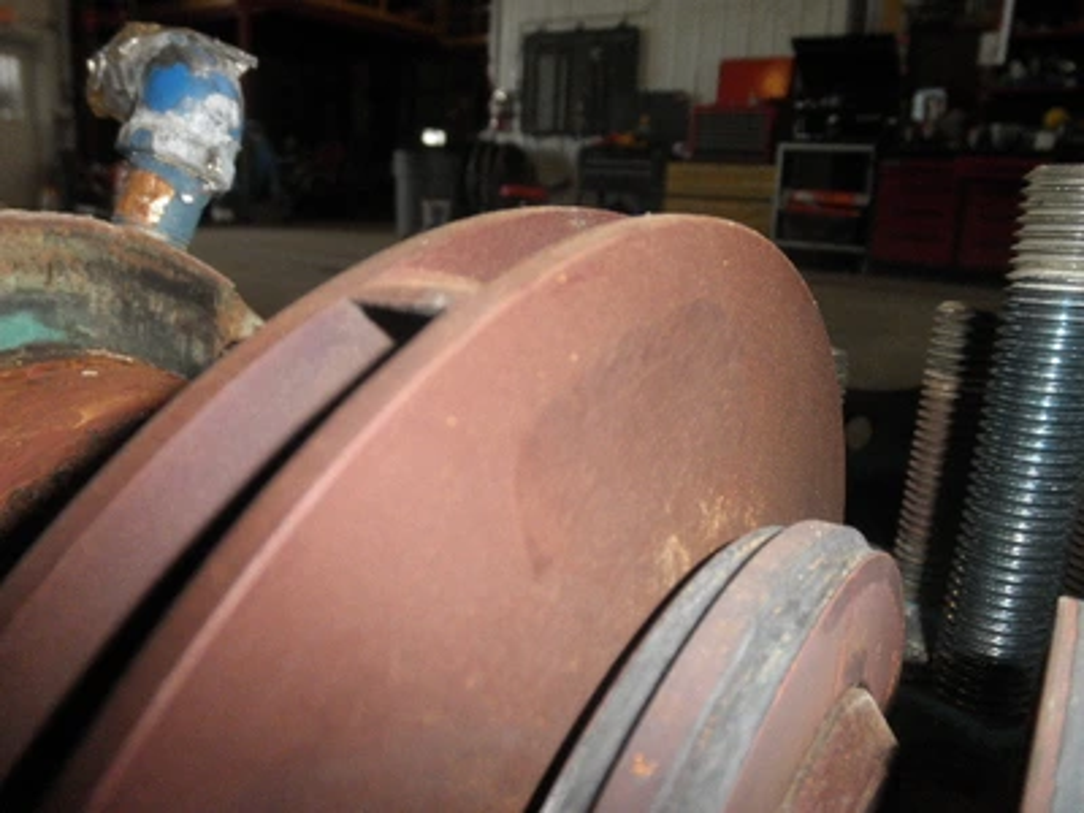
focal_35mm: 28
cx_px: 542
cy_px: 406
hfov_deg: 63.4
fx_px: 877
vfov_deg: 49.7
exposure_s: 1/30
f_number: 8.5
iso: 200
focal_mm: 5
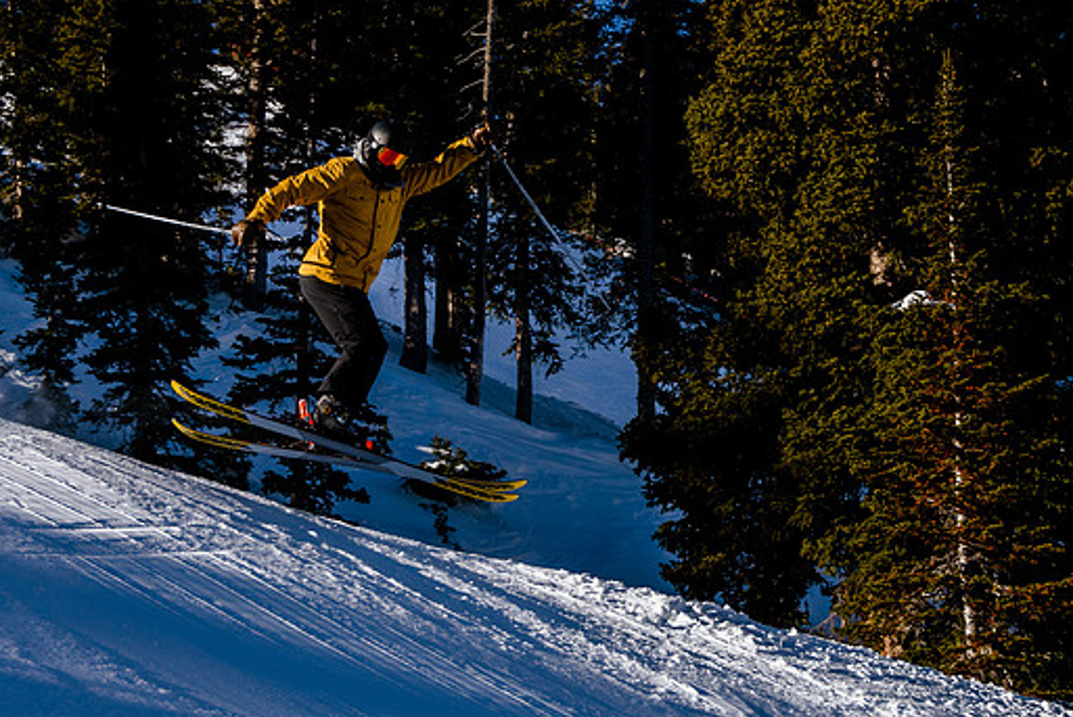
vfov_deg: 13.6
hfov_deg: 20.1
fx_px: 3013
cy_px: 284
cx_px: 733
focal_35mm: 101
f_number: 6.3
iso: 160
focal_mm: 44
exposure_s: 1/1000
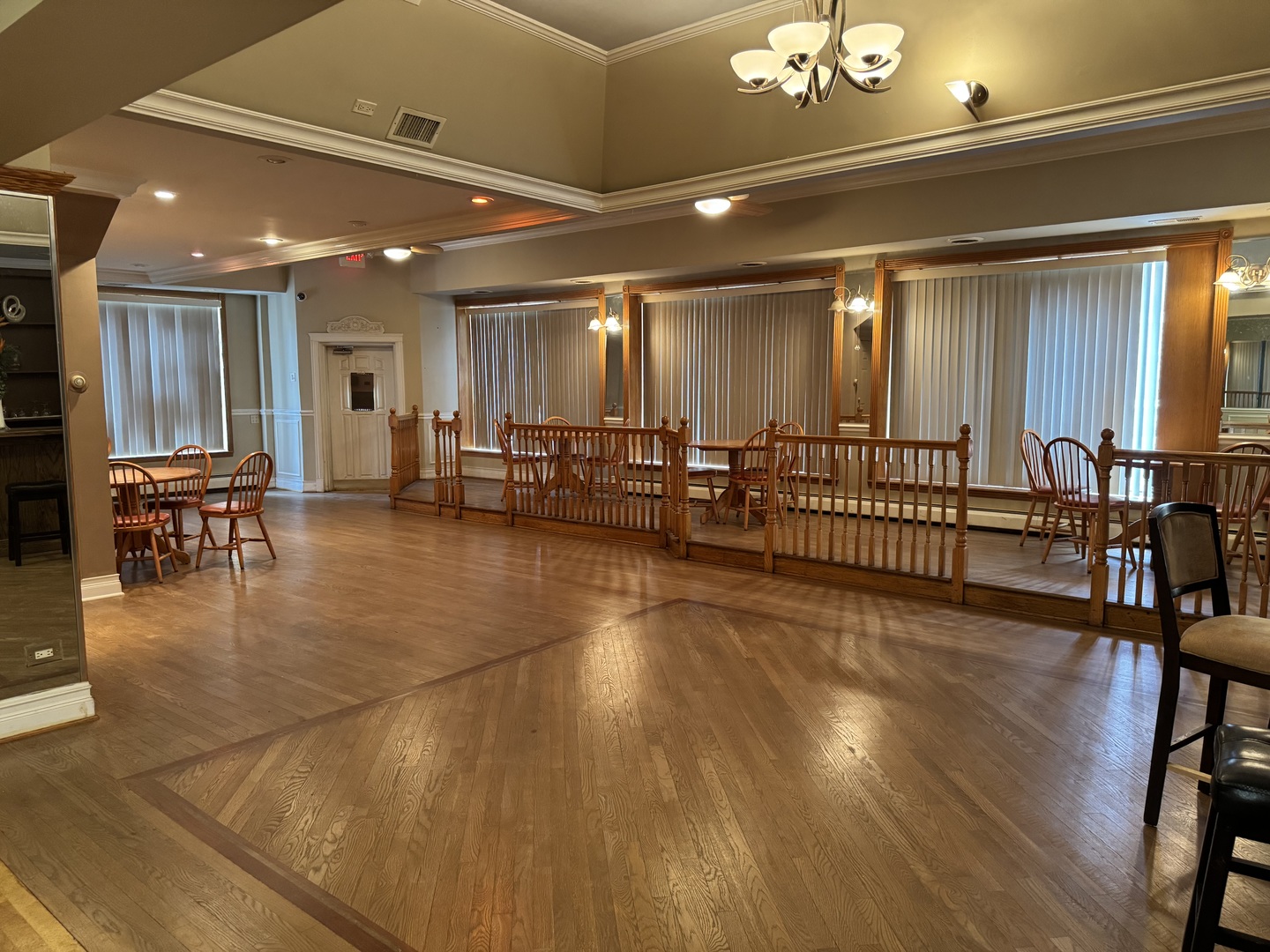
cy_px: 476
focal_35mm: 24
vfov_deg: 56.8
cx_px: 635
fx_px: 881
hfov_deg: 71.6
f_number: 1.78
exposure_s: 1/60
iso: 500
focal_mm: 6.76
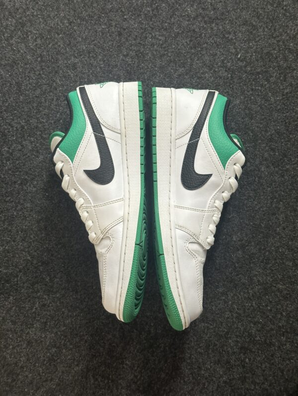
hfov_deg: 30.3
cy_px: 198
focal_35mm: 48
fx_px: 551
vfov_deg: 39.6
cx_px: 149
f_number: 1.78
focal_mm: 6.86
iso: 200
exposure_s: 1/50
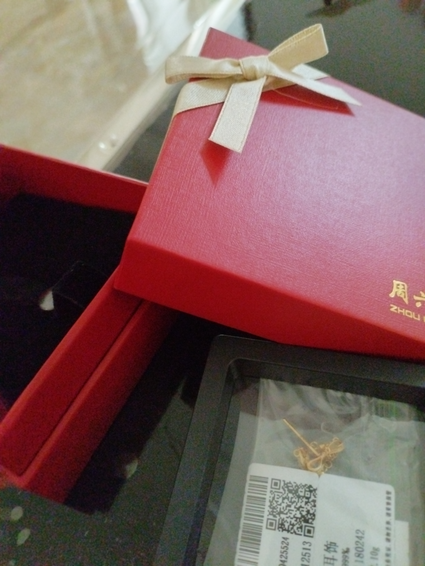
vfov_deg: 67.3
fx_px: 426
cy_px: 283
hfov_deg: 53.1
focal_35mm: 26
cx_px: 212
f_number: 1.8
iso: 5222
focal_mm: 4.25
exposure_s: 1/100
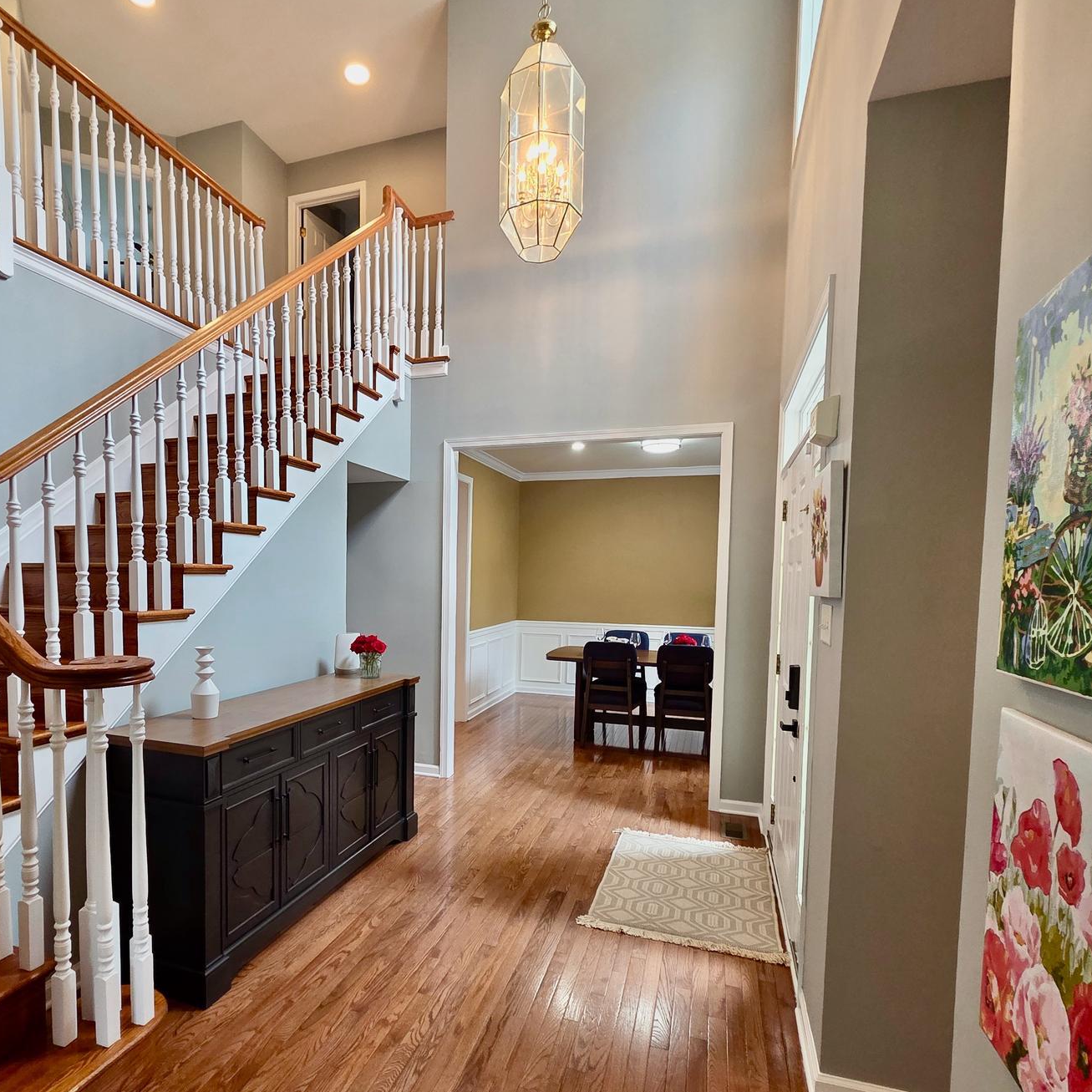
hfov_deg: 80.0
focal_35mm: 18
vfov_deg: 80.4
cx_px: 449
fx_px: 642
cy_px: 610
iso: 160
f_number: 2.2
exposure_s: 1/60
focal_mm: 2.2
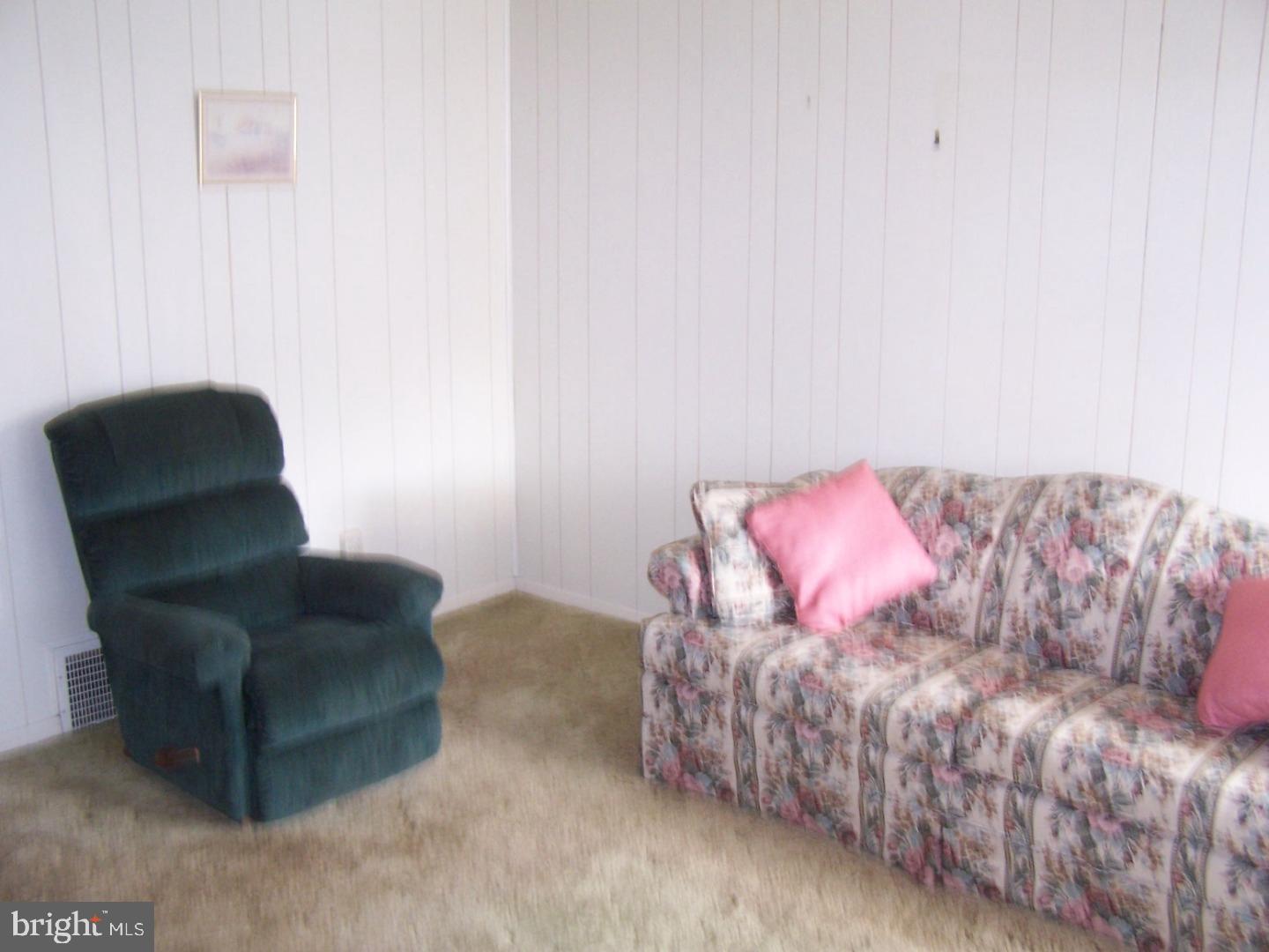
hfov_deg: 49.0
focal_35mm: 38
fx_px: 1393
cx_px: 634
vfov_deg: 37.7
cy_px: 476
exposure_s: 1/10
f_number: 2.8
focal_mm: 6.3
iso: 140
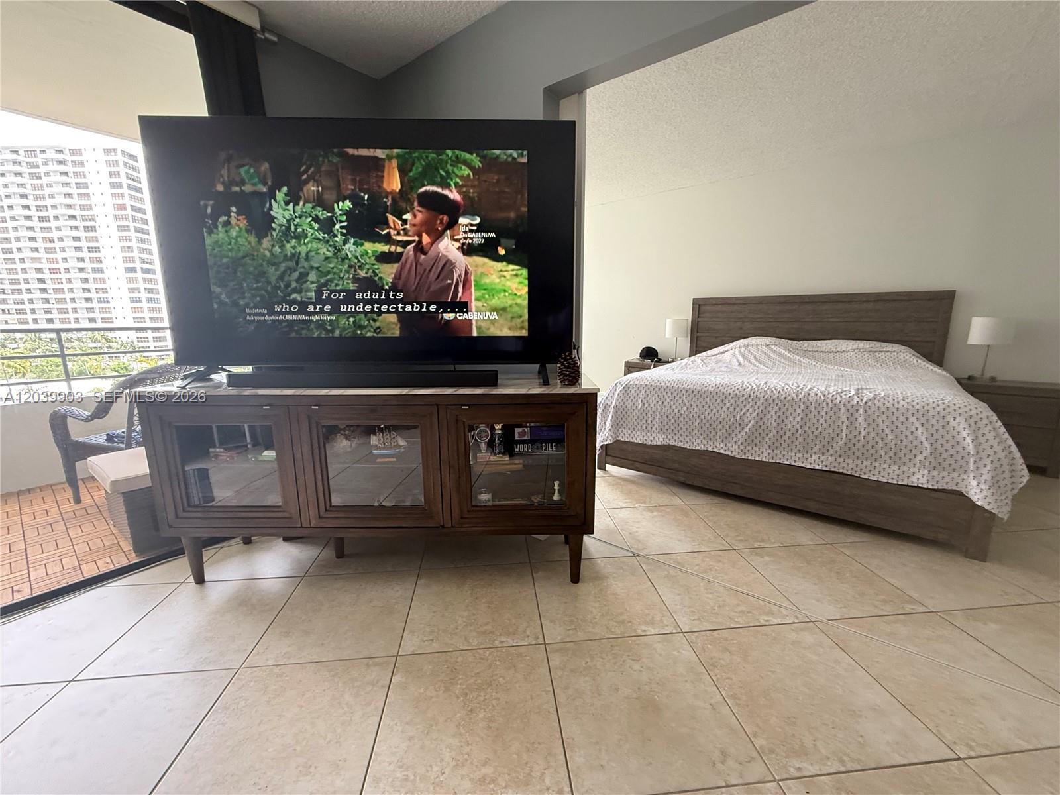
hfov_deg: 102.1
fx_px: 429
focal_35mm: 14
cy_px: 398
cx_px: 530
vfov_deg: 85.7
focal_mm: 2.22
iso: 320
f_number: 2.2
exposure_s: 1/99
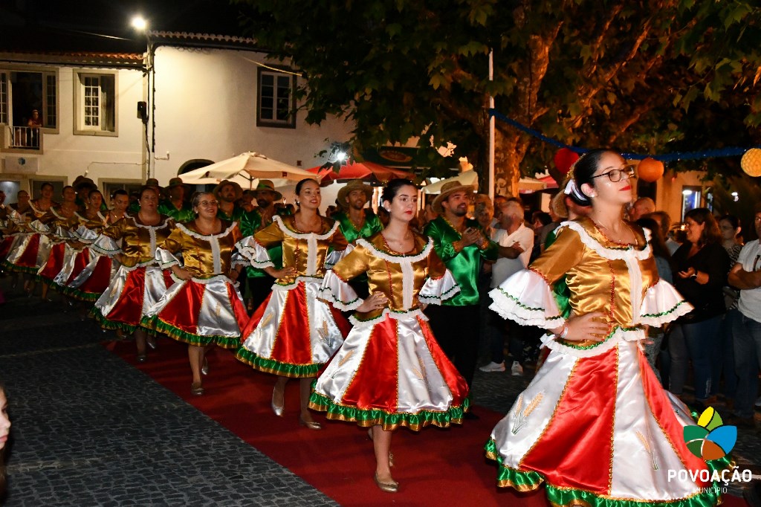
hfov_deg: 43.6
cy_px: 254
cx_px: 380
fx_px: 951
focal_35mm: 45
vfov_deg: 29.8
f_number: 4.2
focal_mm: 30
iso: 6400
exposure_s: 1/60
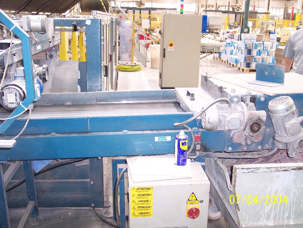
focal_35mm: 38
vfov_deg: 37.7
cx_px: 152
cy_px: 114
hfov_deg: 49.0
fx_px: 333
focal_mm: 8
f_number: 2.8
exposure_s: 1/30
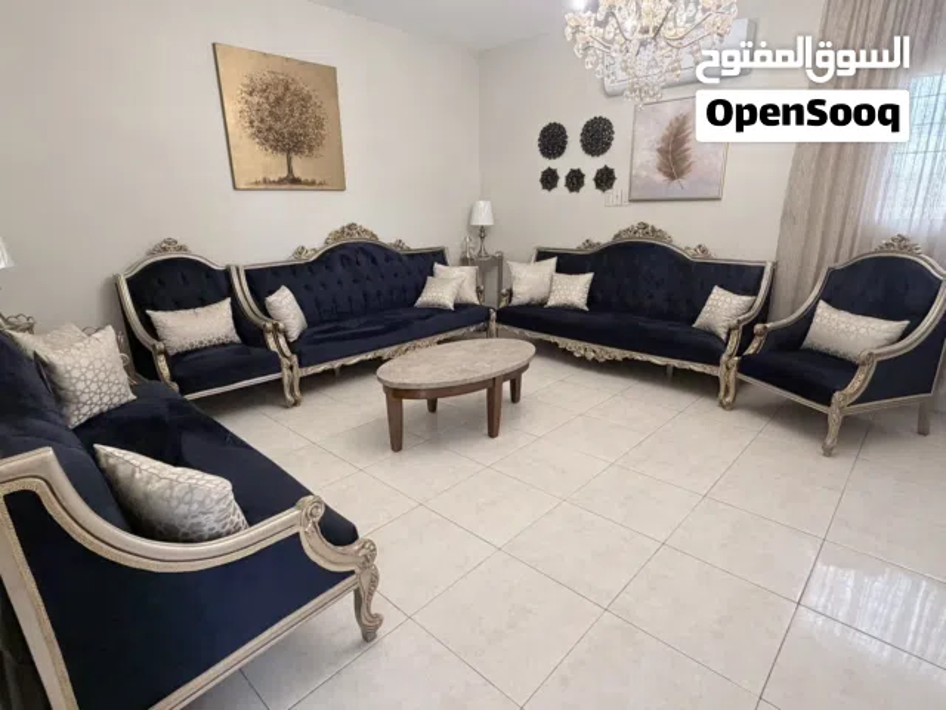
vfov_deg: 85.7
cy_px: 355
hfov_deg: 102.1
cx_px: 473
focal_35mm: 14
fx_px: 383
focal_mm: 2.22
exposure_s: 1/60
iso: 400
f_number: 2.2
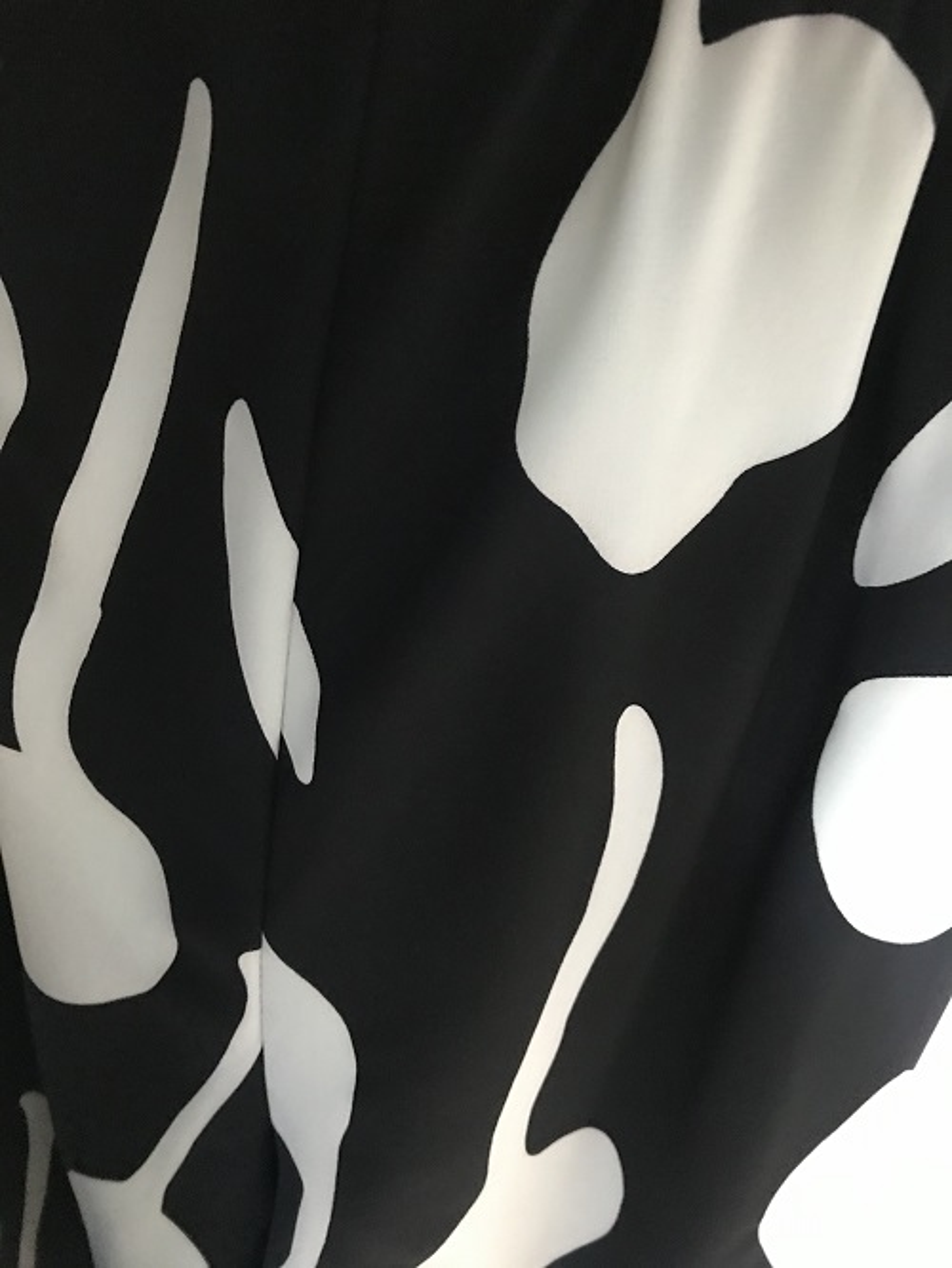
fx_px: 1026
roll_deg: -4.4
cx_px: 476
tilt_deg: -31.7
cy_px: 634
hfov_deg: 49.8
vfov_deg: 63.4
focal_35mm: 28
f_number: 1.8
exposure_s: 1/6
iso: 100
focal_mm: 3.99
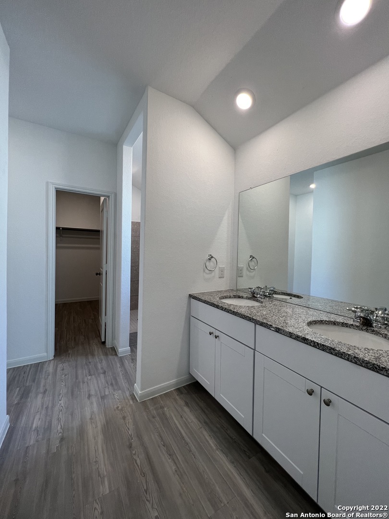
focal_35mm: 13
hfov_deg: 89.9
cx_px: 194
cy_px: 260
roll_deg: -1.1
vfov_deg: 106.2
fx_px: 195
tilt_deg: -1.3
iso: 80
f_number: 1.8
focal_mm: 1.57
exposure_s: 1/120
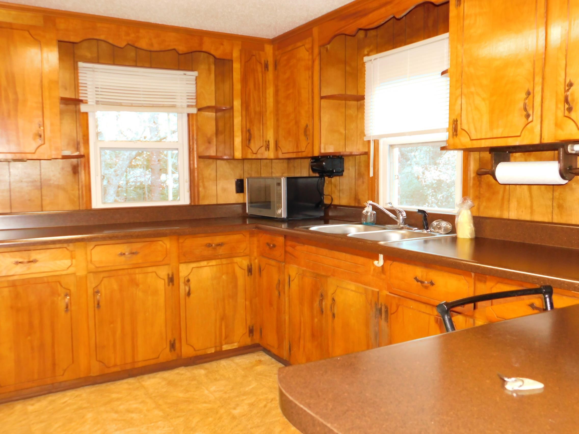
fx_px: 502
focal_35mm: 30
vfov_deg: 46.8
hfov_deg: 60.0
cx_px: 290
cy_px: 217
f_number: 3.2
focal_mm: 5.3
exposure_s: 1/30
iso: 250
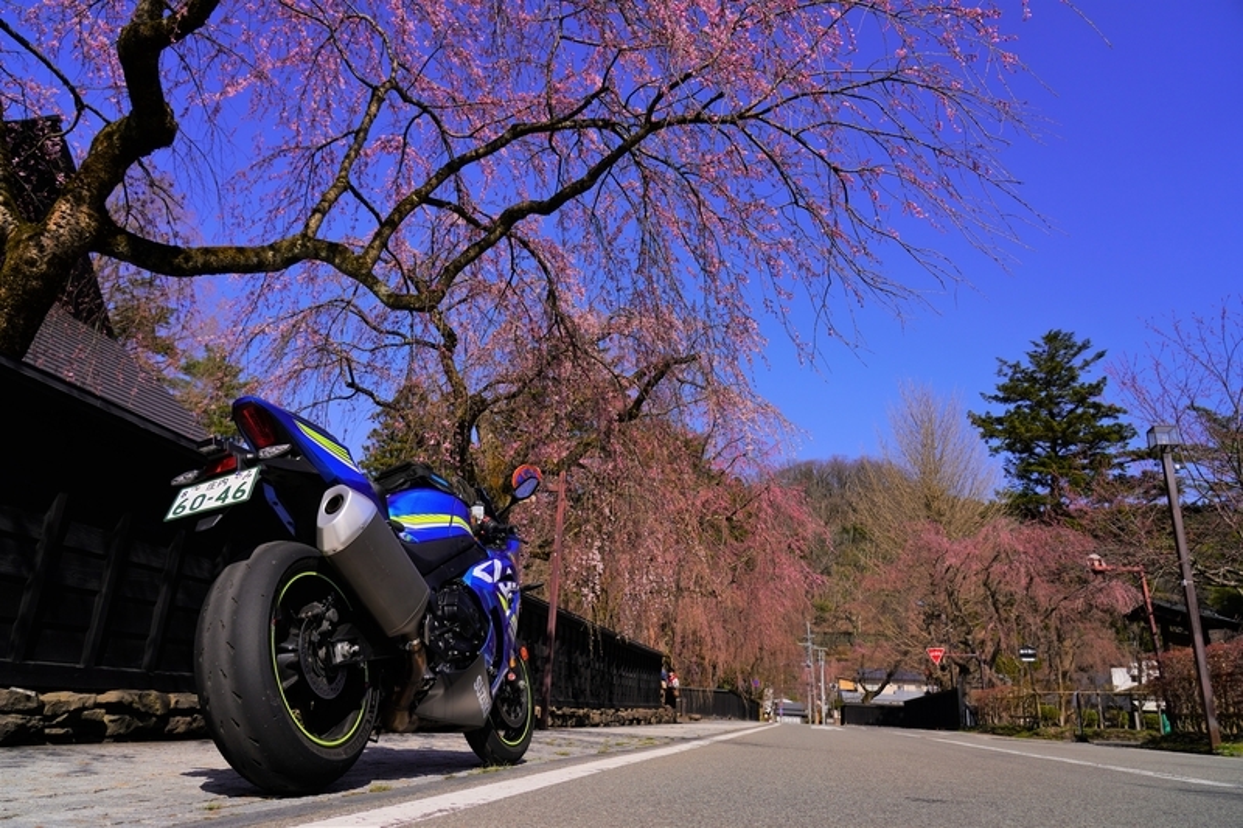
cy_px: 414
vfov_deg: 53.1
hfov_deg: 73.8
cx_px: 622
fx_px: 828
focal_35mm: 24
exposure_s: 1/1250
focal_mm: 24
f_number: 5.6
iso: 100
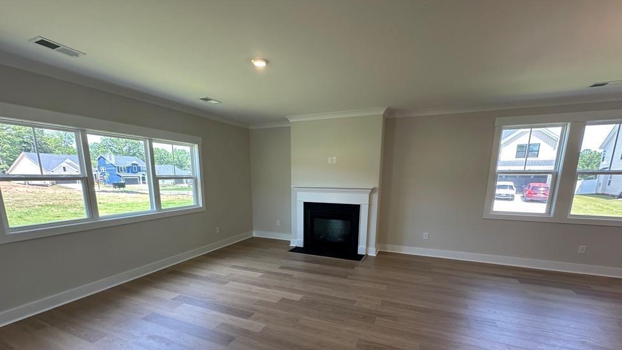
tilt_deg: -9.8
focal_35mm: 16
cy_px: 228
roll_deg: -0.7
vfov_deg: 65.6
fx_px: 264
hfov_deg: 99.4
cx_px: 306
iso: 100
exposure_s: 1/120
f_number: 2.2
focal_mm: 2.22
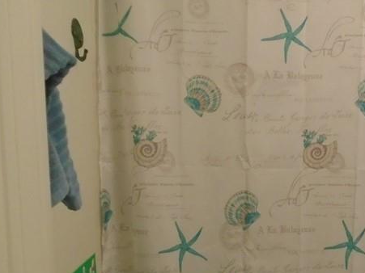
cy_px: 219
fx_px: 622
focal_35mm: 59
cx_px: 325
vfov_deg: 24.4
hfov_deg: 31.3
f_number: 3.2
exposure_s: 1/30
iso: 400
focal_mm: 4.6
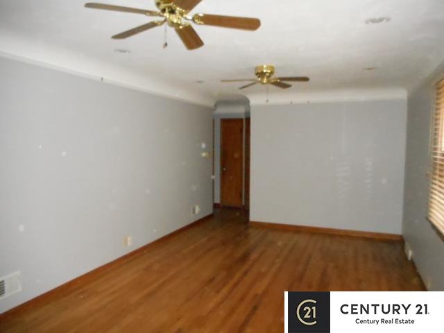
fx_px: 321
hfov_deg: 69.4
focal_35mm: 25
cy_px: 166
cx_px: 222
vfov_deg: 54.9
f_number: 3.7
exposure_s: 1/25
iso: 1250
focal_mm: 4.5
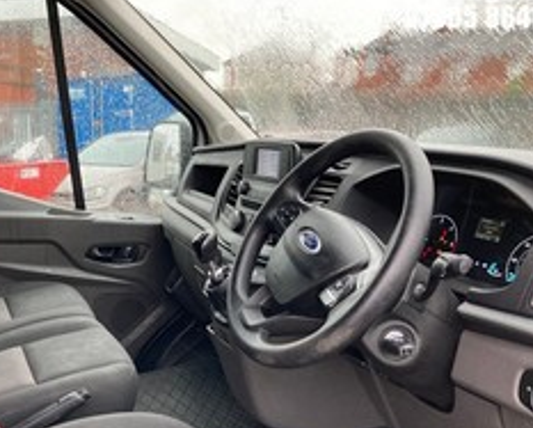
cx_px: 169
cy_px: 272
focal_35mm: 41
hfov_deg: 44.0
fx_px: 648
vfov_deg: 36.3
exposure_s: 1/87
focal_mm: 3.99
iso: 80
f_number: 1.8
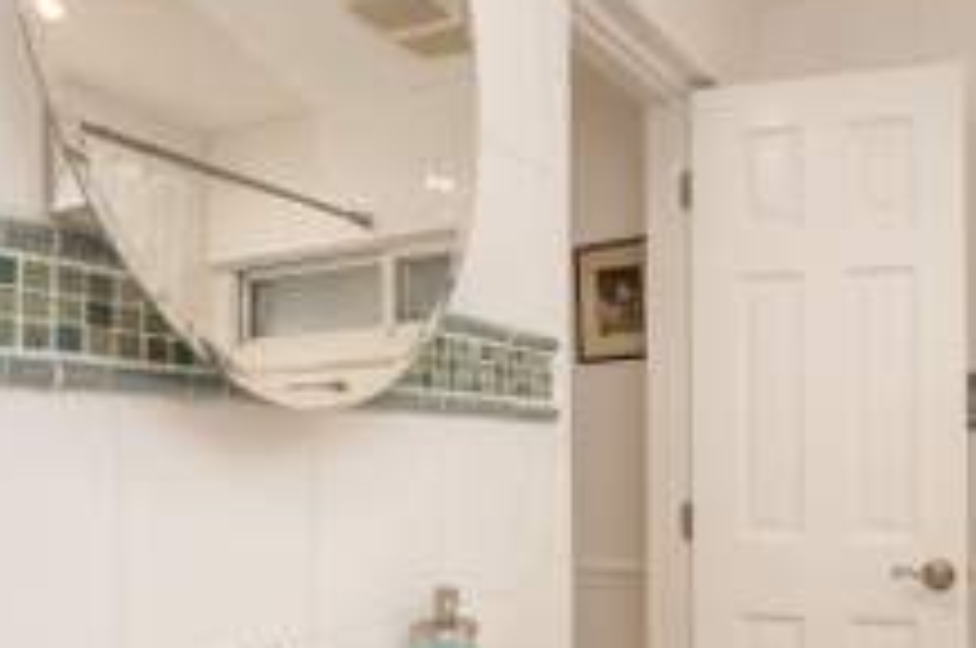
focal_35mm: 31
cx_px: 697
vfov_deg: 41.5
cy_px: 443
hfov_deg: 58.1
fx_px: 839
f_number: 8
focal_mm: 14
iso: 1000
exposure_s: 1/50
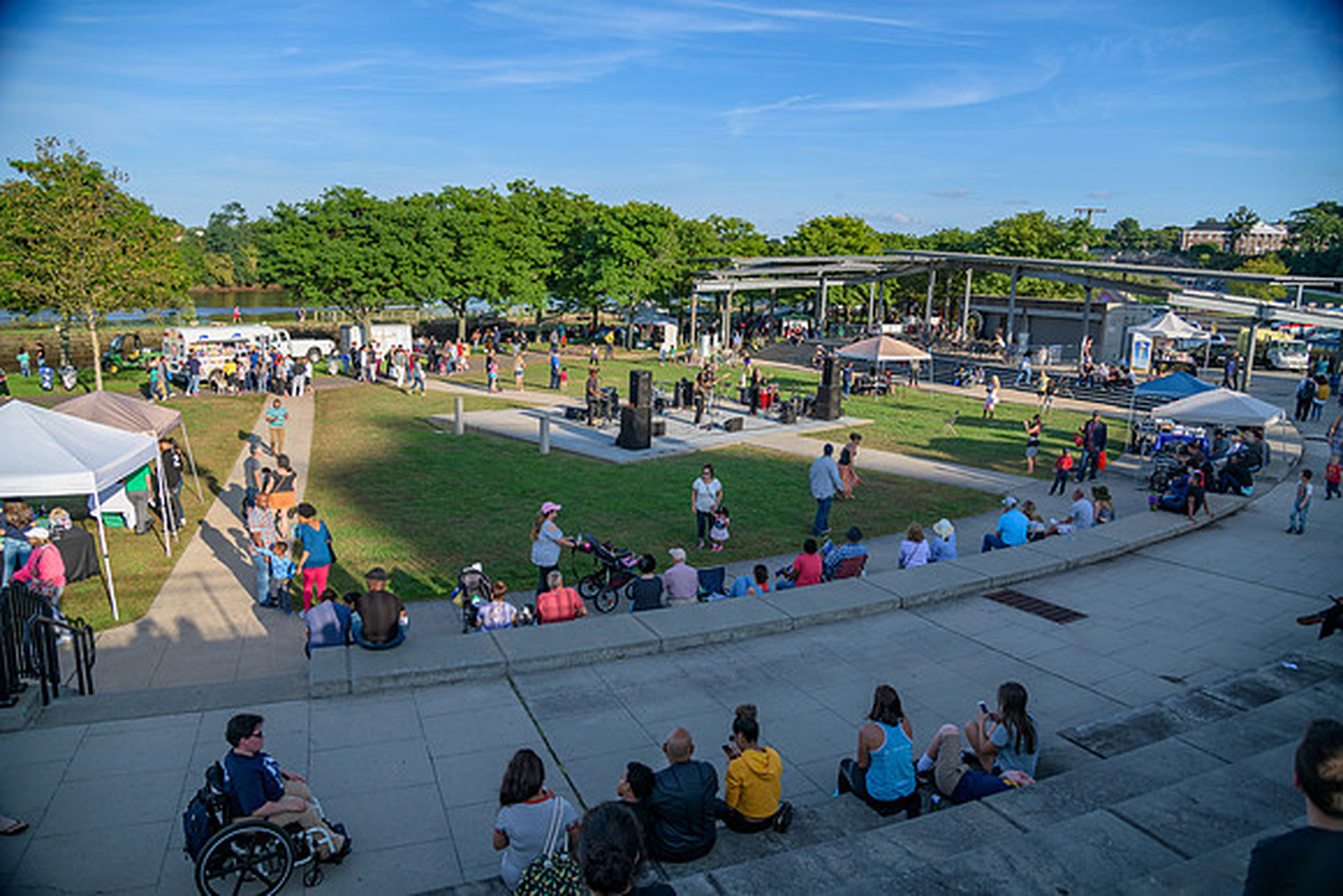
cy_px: 448
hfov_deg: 73.7
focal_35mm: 24
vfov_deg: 53.2
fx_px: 896
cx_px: 672
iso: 64
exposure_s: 1/200
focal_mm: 24
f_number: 4
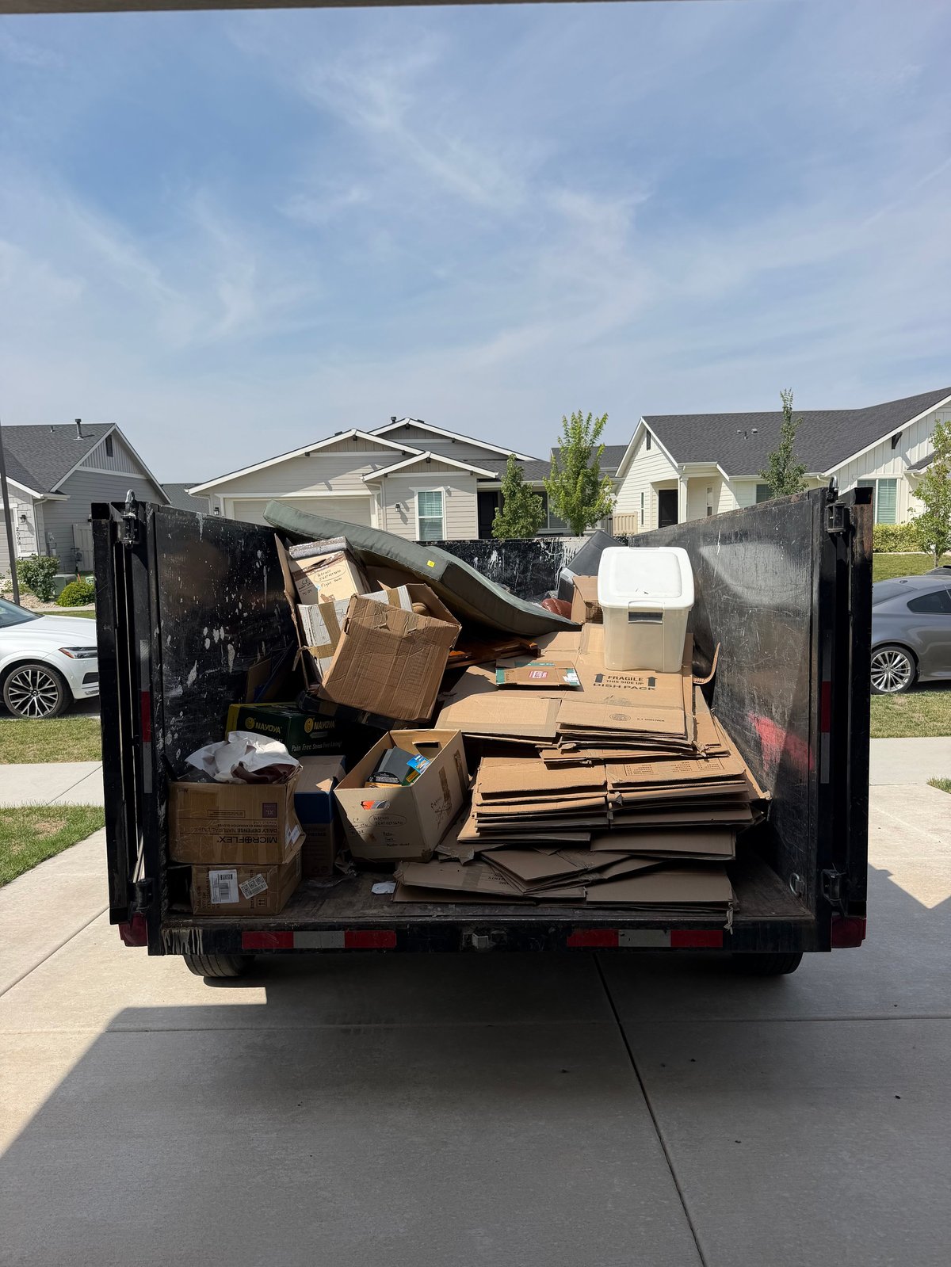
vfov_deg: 71.6
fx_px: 879
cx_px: 476
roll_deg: +1.7
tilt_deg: -6.3
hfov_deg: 56.8
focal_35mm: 24
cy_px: 634
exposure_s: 1/5319
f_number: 1.78
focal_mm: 6.76
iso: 80
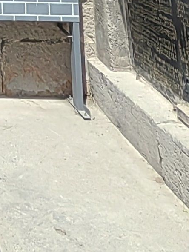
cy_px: -319
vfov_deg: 15.5
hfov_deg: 15.6
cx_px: -133
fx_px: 604
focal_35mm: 83
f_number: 2.2
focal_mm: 1.68
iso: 50
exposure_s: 1/1111
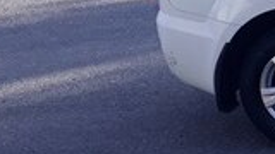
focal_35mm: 121
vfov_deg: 10.0
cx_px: 517
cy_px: 23
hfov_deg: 15.0
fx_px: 882
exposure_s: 1/714
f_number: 1.9
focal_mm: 3.6
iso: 40
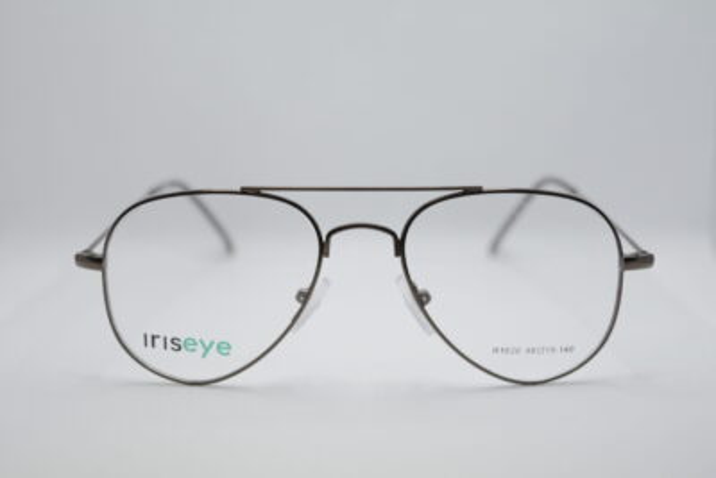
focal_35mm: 68
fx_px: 1343
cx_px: 358
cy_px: 239
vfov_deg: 20.2
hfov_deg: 29.9
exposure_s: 1/125
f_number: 5.6
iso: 280
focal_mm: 45
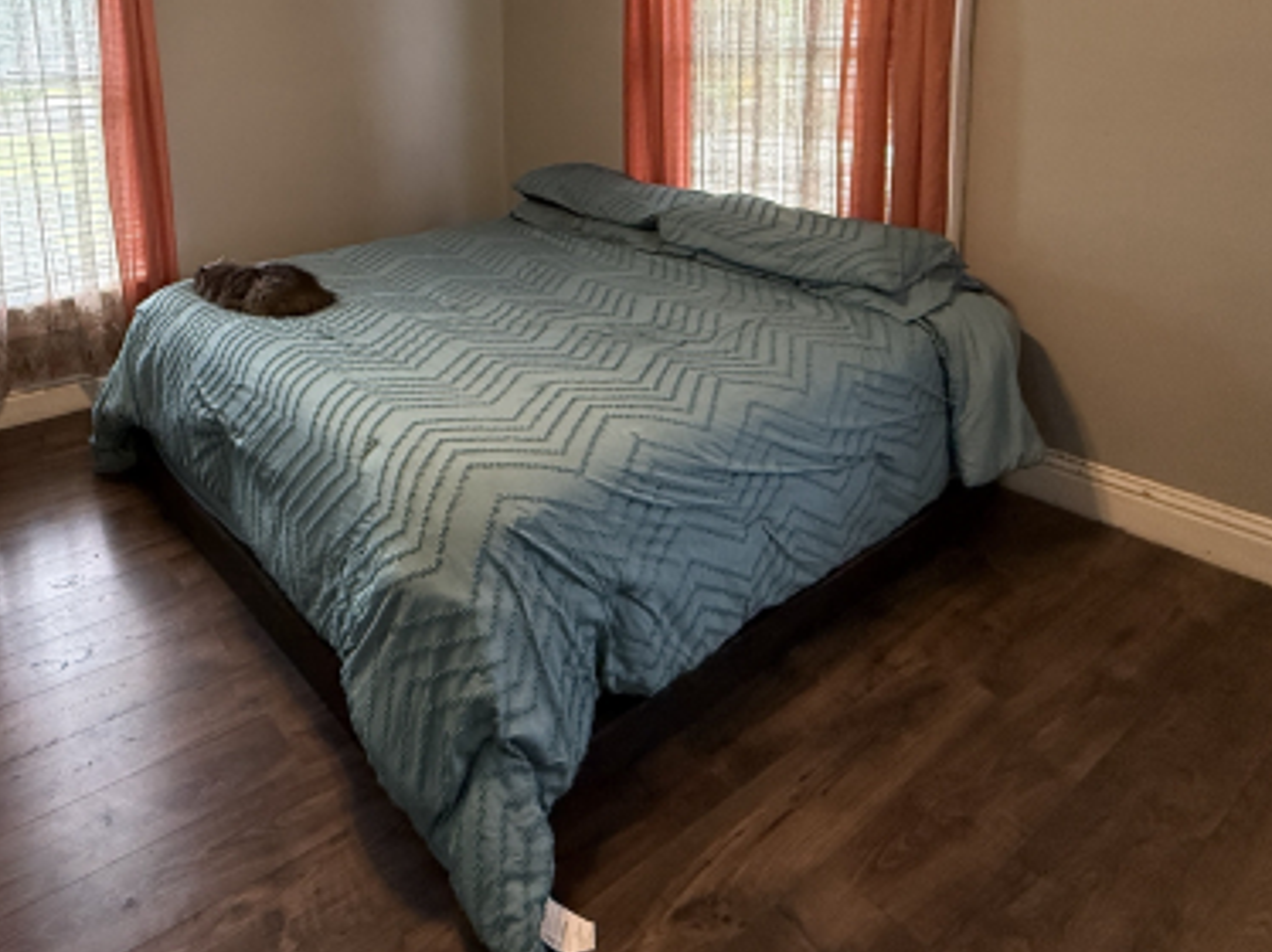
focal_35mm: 25
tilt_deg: -7.8
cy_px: 167
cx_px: 430
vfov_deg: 50.8
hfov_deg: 67.6
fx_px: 918
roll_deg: +2.3
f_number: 2.2
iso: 400
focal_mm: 2.22
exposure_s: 1/120
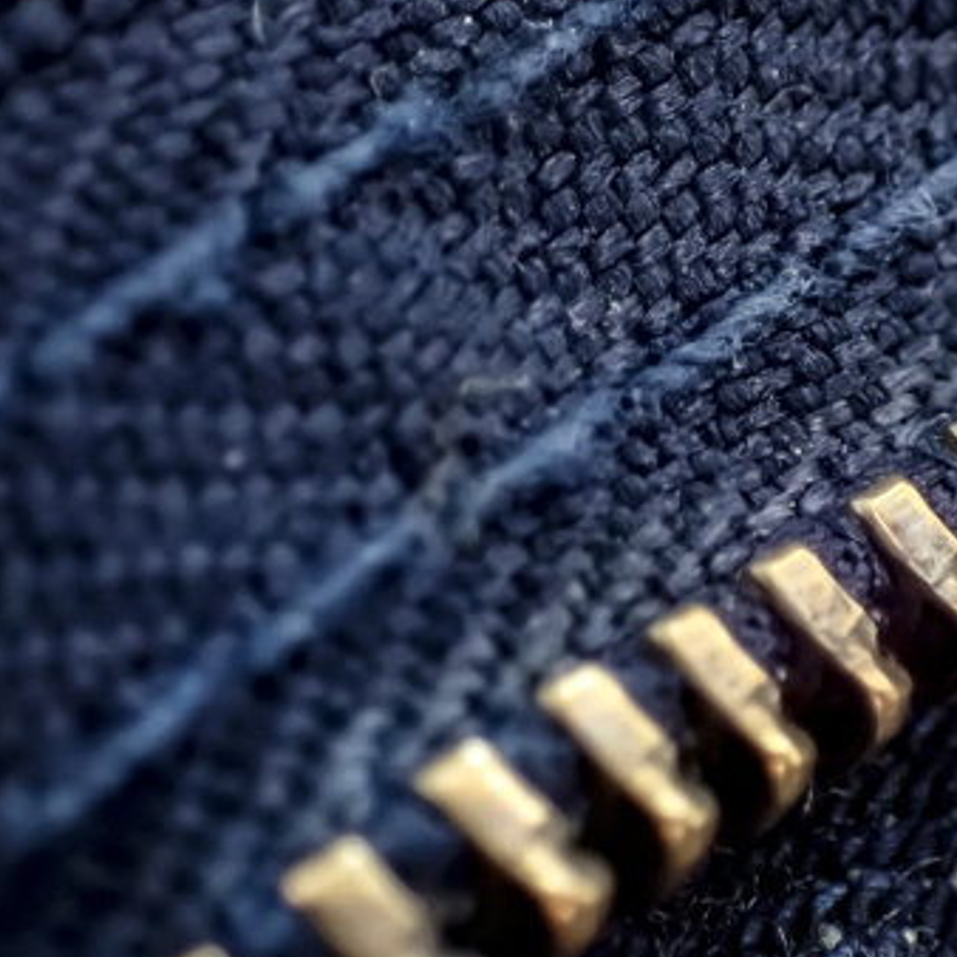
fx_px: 5004
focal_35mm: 160
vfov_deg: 10.9
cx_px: 849
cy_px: 539
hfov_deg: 10.9
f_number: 4.9
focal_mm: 18
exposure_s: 1/80
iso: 1600
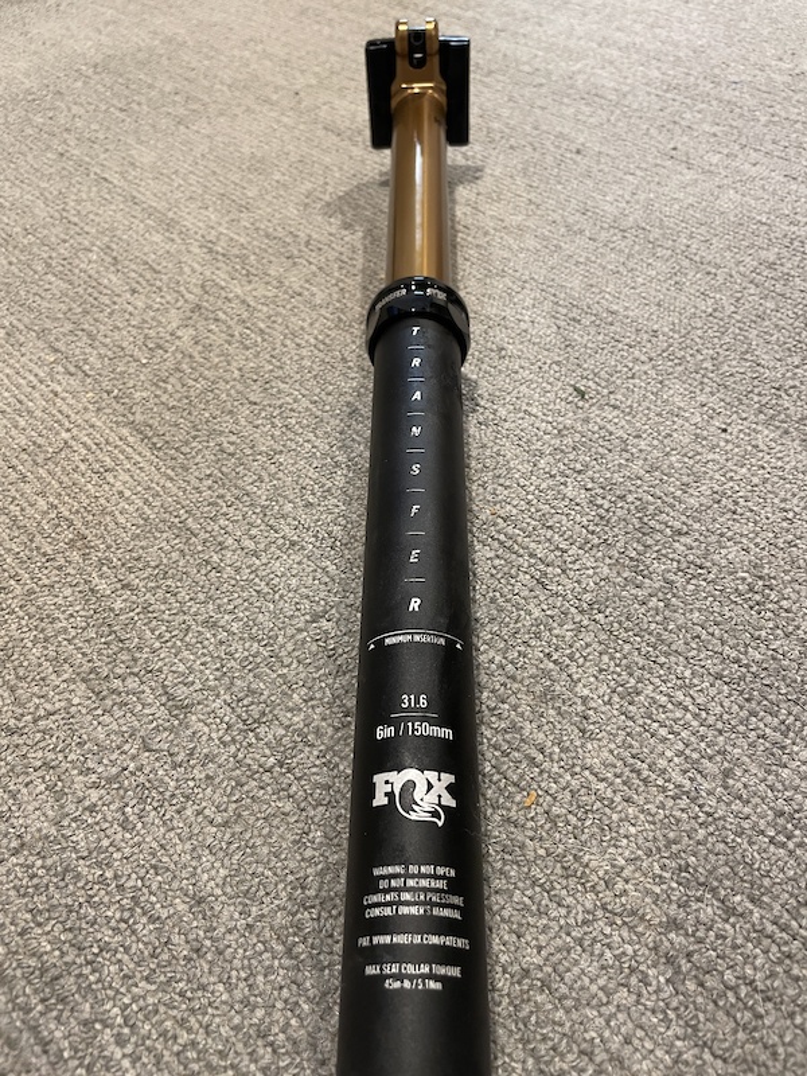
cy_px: 538
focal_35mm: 26
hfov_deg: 53.1
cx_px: 404
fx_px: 808
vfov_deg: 67.3
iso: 250
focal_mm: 4.2
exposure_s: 1/60
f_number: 1.6
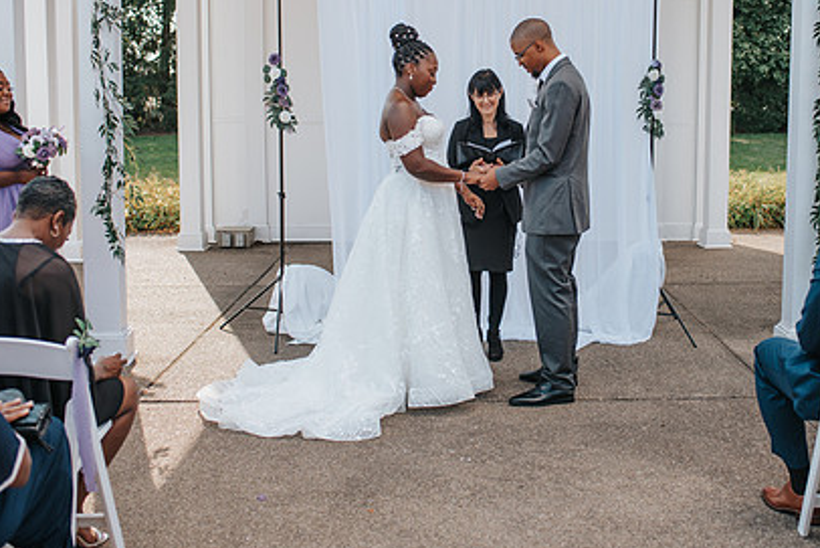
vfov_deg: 26.9
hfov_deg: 39.4
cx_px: 491
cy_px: 193
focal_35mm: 50
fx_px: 1139
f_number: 2.8
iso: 100
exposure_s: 1/640
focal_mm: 35
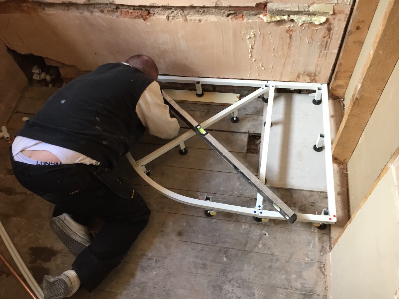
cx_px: 200
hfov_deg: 61.7
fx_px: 334
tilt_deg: -57.0
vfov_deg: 48.2
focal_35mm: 29
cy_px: 150
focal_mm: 4.15
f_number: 2.2
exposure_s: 1/33
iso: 125
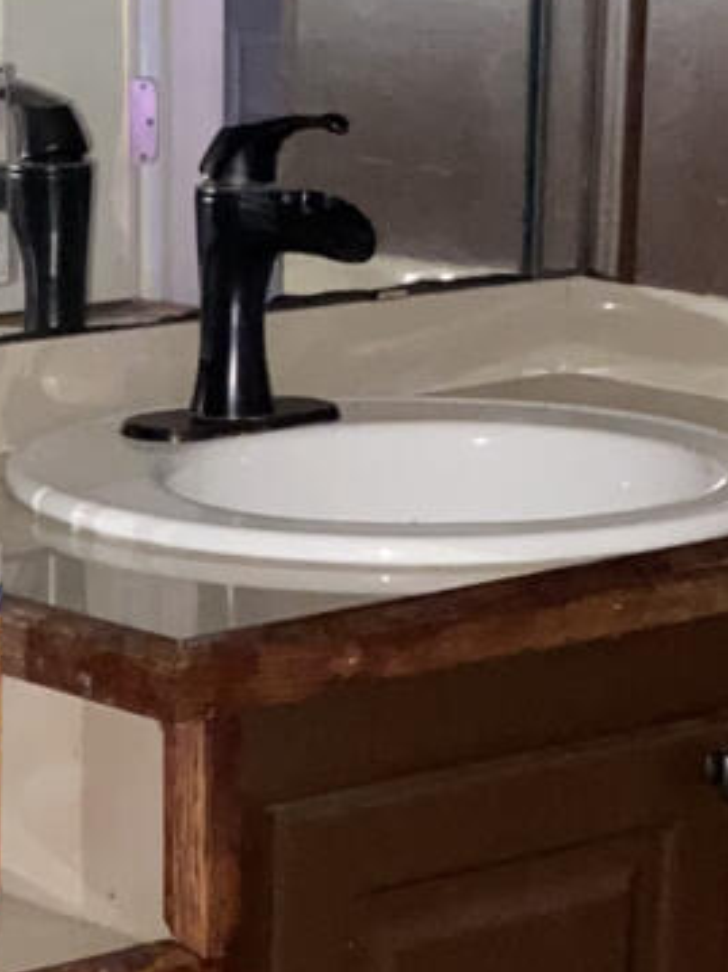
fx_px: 4068
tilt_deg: -11.5
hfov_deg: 10.1
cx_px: -3
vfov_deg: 13.6
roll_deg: -0.7
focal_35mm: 145
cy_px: 720
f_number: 1.8
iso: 250
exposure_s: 1/4
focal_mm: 4.25
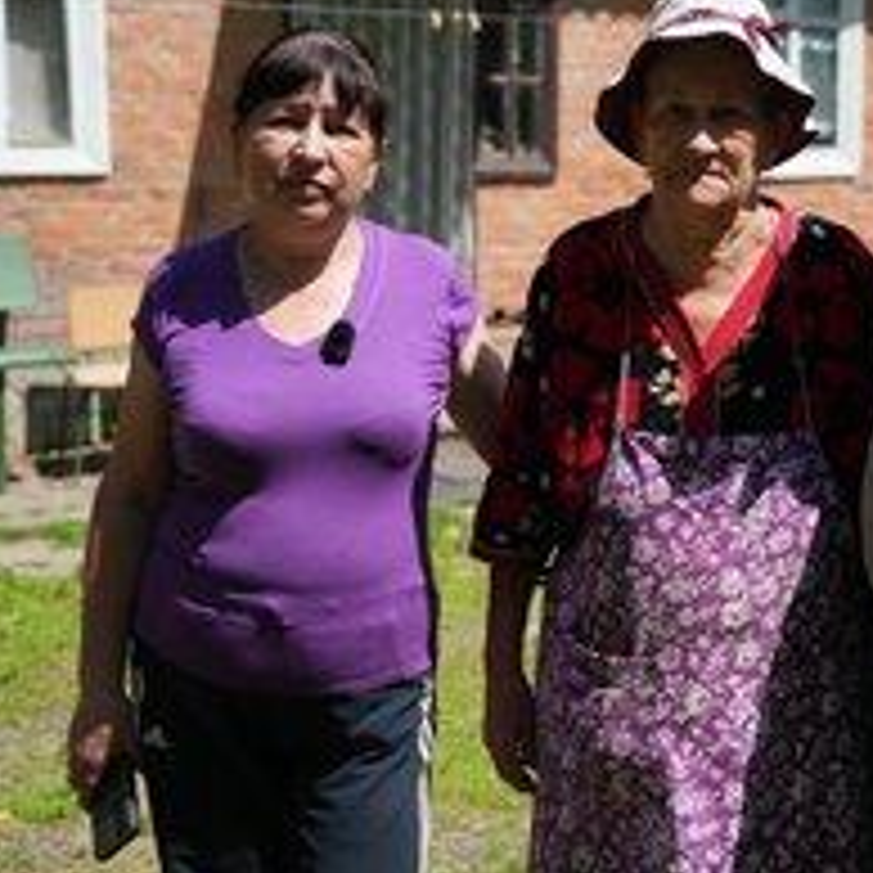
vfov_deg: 26.4
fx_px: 1855
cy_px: 331
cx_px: 680
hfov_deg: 26.1
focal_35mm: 65
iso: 500
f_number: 2.8
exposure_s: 1/1250
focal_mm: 37
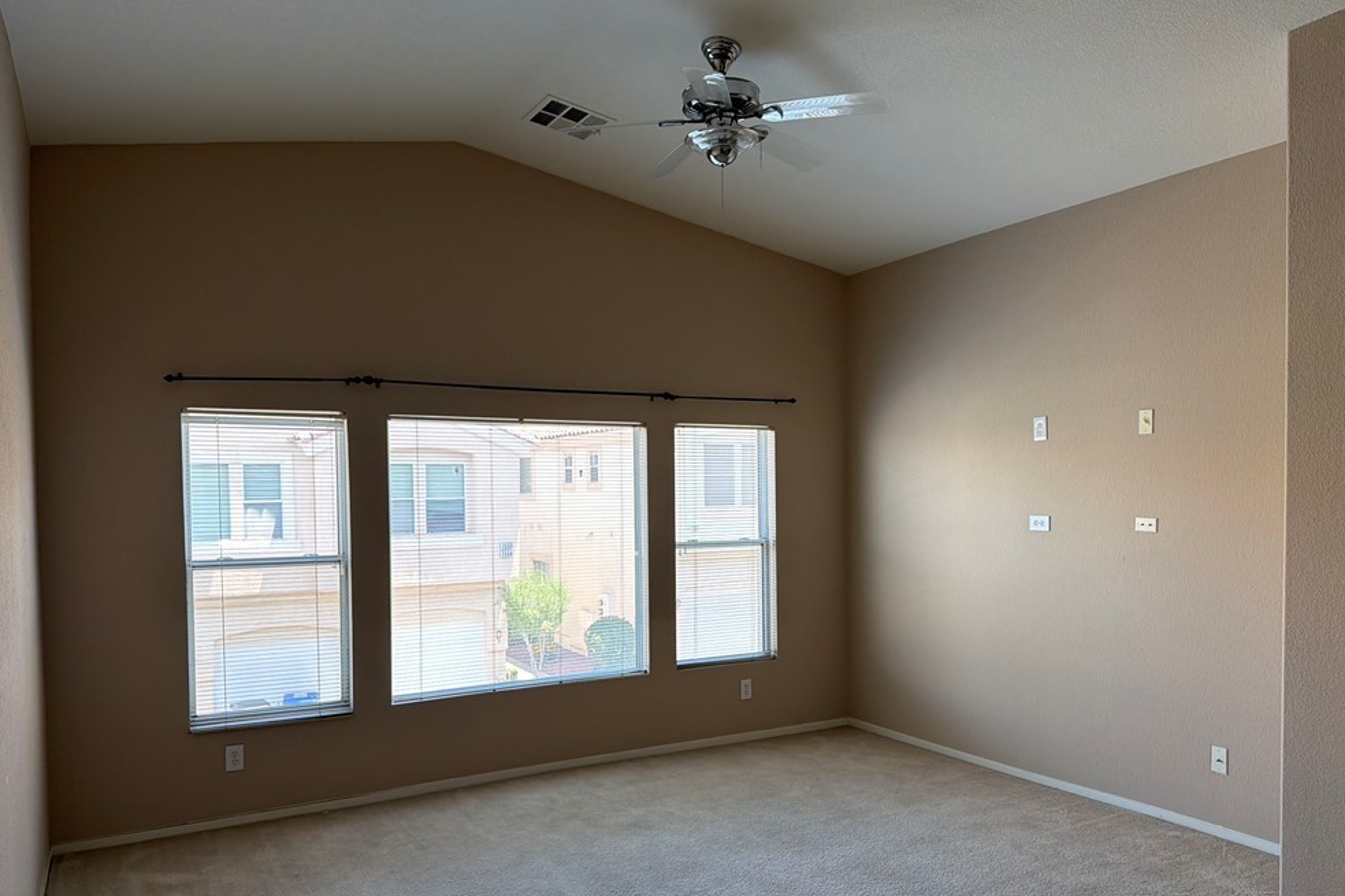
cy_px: 505
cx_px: 668
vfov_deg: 49.4
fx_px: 971
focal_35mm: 26
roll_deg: +1.2
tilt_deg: -1.4
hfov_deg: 69.4
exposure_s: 1/189
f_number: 1.78
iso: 80
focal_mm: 6.76
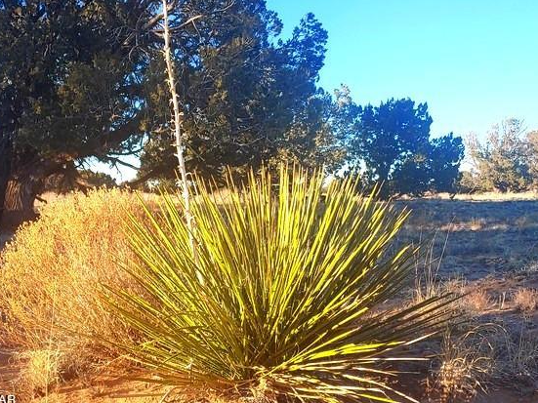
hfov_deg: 43.8
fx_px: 668
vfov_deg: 33.6
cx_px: 237
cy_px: 185
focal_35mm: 43
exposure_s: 1/769
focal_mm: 4.23
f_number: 1.5
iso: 50
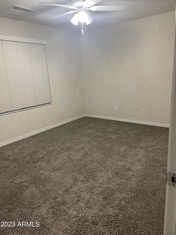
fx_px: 176
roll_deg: +3.3
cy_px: 118
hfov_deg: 53.1
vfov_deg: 67.3
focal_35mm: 26
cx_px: 88
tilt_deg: -11.8
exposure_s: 1/60
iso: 160
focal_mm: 4.2
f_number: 1.6
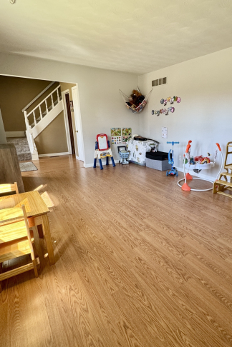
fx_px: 193
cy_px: 171
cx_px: 161
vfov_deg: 84.0
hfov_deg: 59.9
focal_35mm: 20
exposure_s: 1/120
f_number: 2.2
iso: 160
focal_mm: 2.22
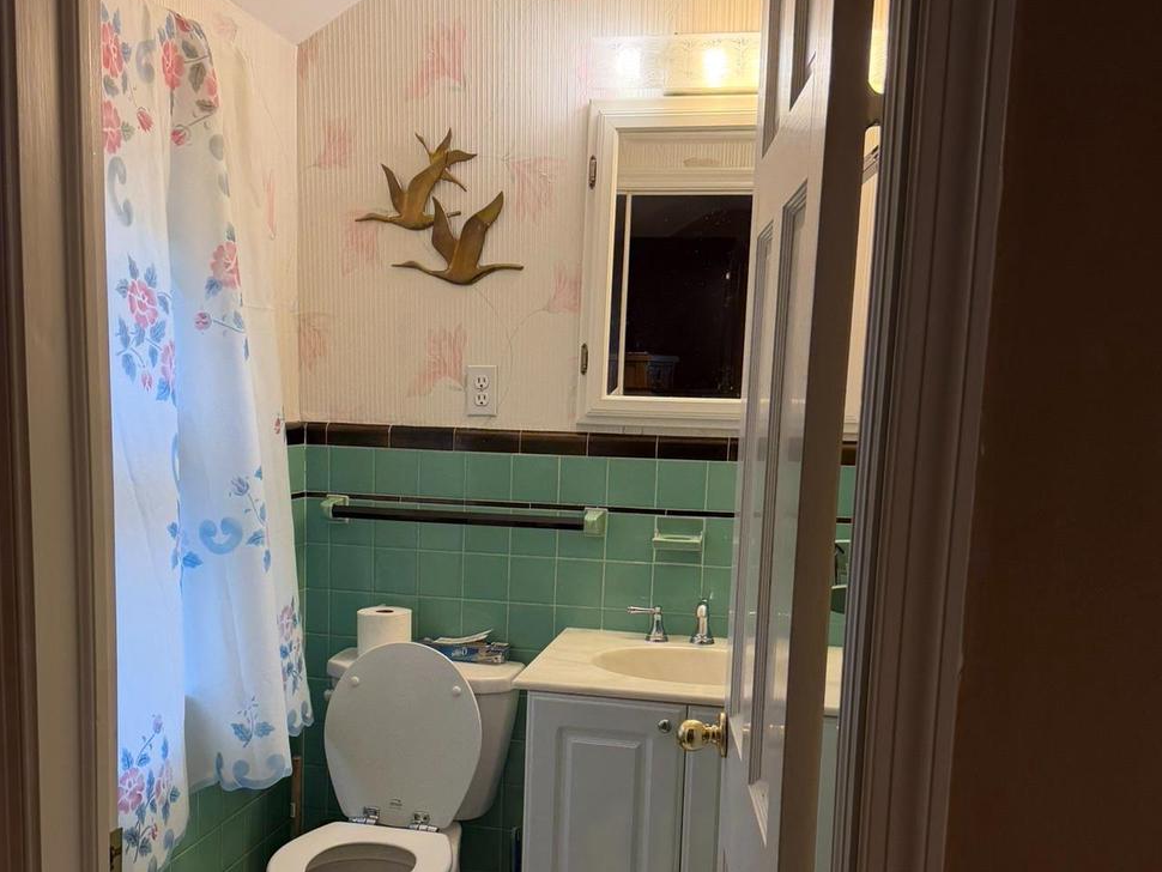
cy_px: 586
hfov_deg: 48.8
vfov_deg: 37.3
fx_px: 1276
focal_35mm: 38
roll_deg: -1.1
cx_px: 491
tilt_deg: -8.8
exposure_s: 1/134
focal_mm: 6.76
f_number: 1.78
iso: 125
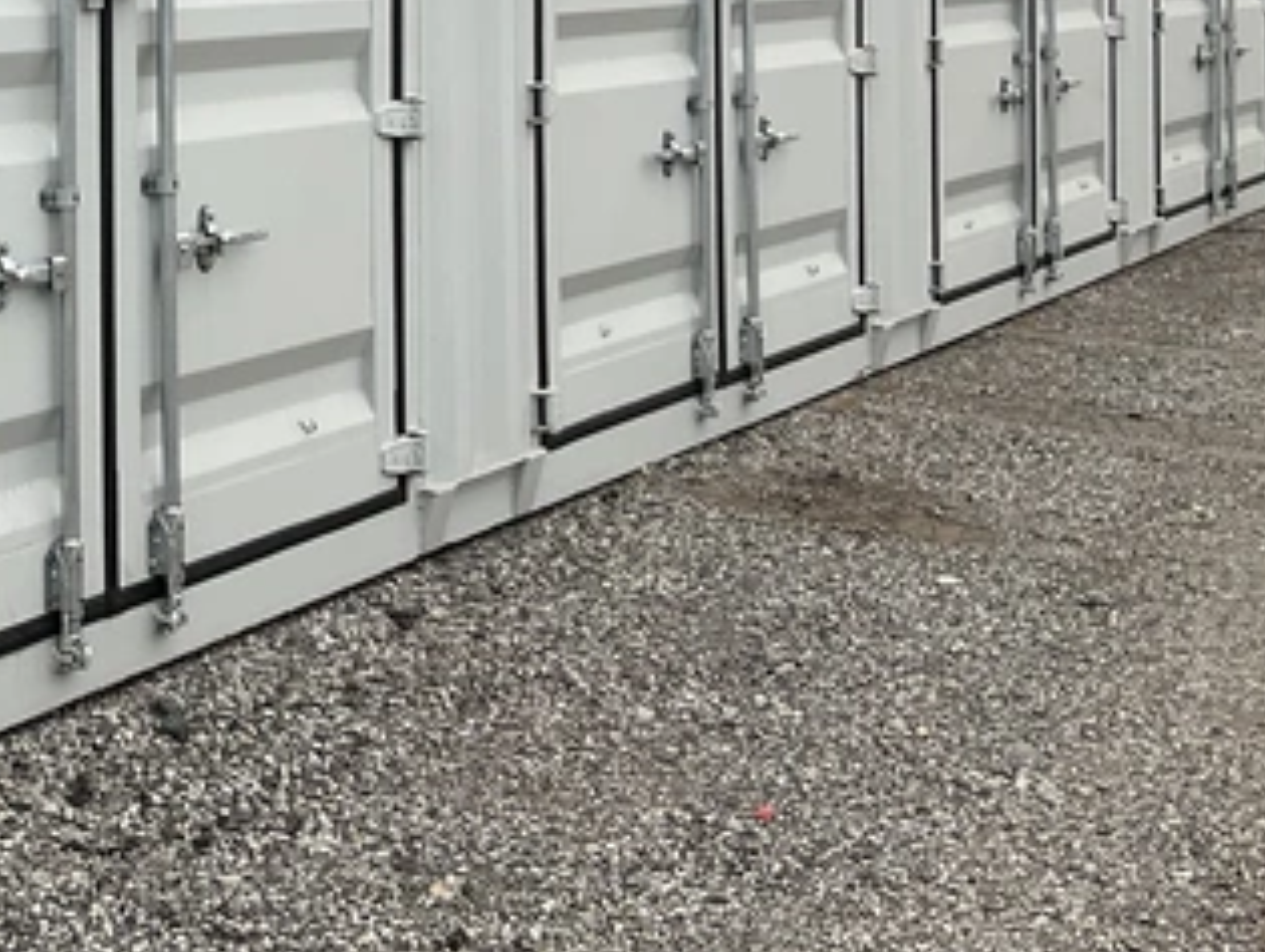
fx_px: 2524
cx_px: -60
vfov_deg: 20.4
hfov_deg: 26.3
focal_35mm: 69
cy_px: -82
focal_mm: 3
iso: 25
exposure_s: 1/386
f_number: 1.8
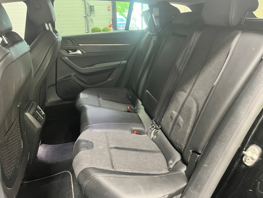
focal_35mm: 26
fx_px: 198
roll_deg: +2.5
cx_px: 132
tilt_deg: -22.7
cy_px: 99
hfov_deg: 67.3
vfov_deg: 53.1
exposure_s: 1/33
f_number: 1.6
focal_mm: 5.1
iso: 640
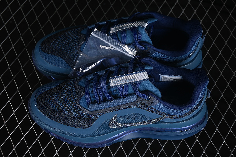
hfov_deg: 27.0
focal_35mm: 75
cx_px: 118
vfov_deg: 18.2
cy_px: 78
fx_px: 492
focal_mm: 50
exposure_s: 1/60
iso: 160
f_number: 6.3
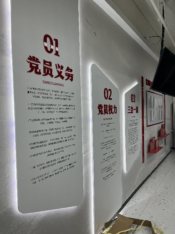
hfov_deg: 53.1
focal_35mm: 26
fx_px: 175
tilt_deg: -2.2
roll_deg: +3.3
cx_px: 88
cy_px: 117
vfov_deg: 67.3
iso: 40
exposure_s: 1/263
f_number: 1.6
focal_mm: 5.1
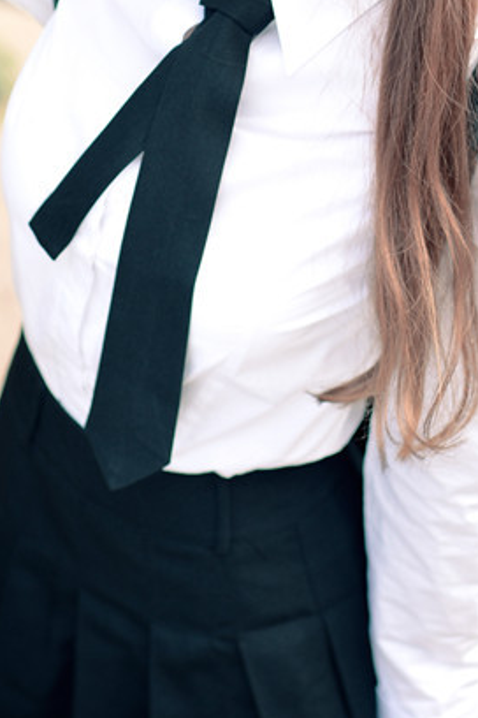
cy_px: 124
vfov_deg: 19.6
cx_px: 292
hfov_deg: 13.3
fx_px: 2051
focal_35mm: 103
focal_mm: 35
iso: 100
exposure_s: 1/250
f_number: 2.5
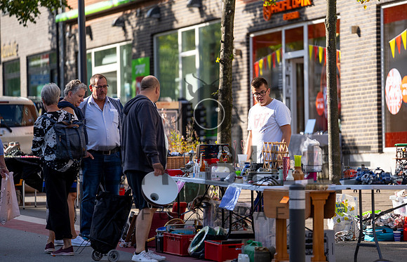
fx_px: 2476
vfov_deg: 6.1
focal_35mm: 221
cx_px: 223
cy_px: 113
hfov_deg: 9.4
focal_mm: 200
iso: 200
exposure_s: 1/2000
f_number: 2.8
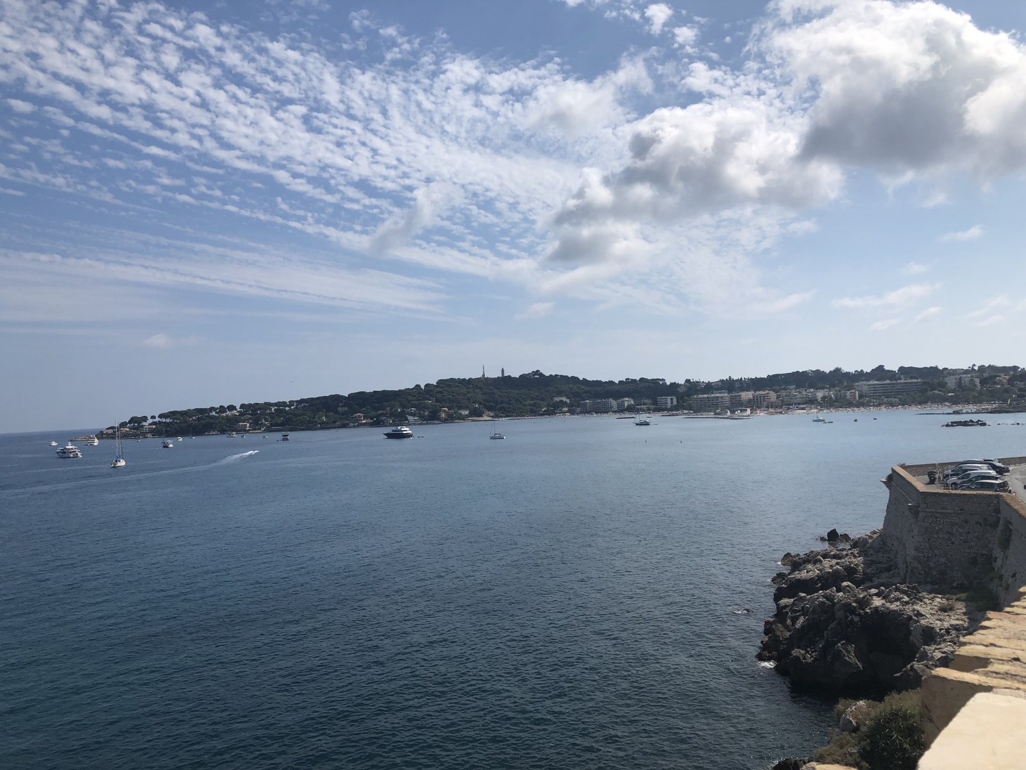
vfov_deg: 49.7
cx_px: 513
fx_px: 830
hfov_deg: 63.4
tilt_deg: +2.1
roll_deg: +2.3
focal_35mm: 28
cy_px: 385
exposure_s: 1/4808
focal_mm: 3.99
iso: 20
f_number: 1.8
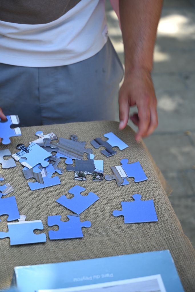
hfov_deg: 22.3
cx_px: 98
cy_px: 146
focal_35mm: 61
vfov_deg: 32.9
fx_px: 495
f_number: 4
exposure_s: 1/40
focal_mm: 61
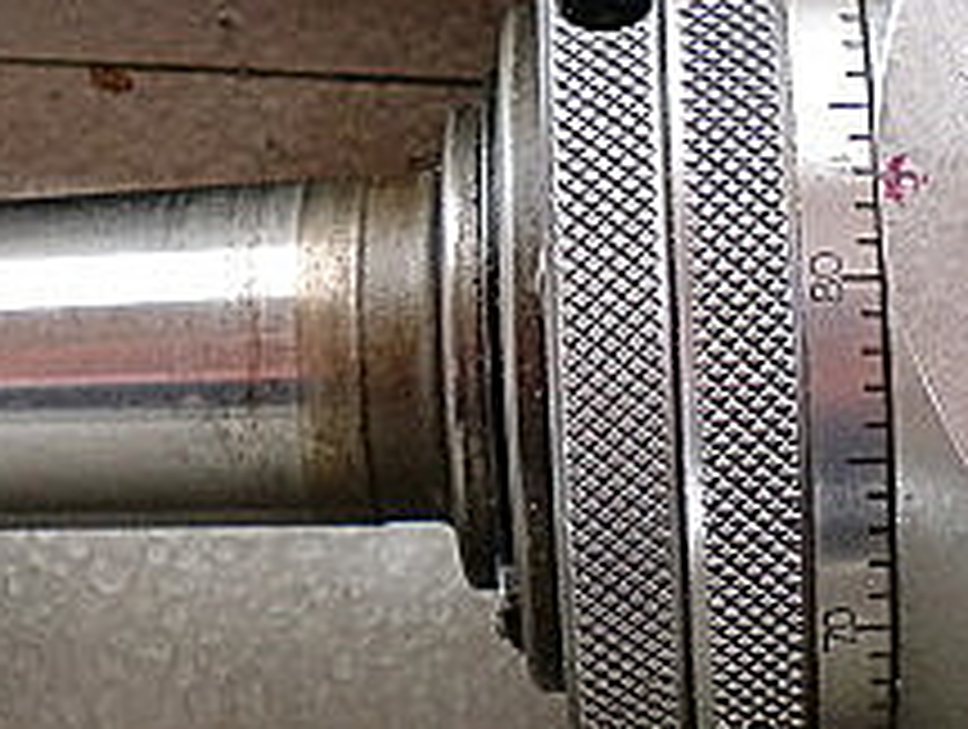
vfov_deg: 14.2
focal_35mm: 104
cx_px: 477
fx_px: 2913
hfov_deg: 18.9
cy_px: 176
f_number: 3.1
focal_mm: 6.3
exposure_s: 1/60
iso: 125
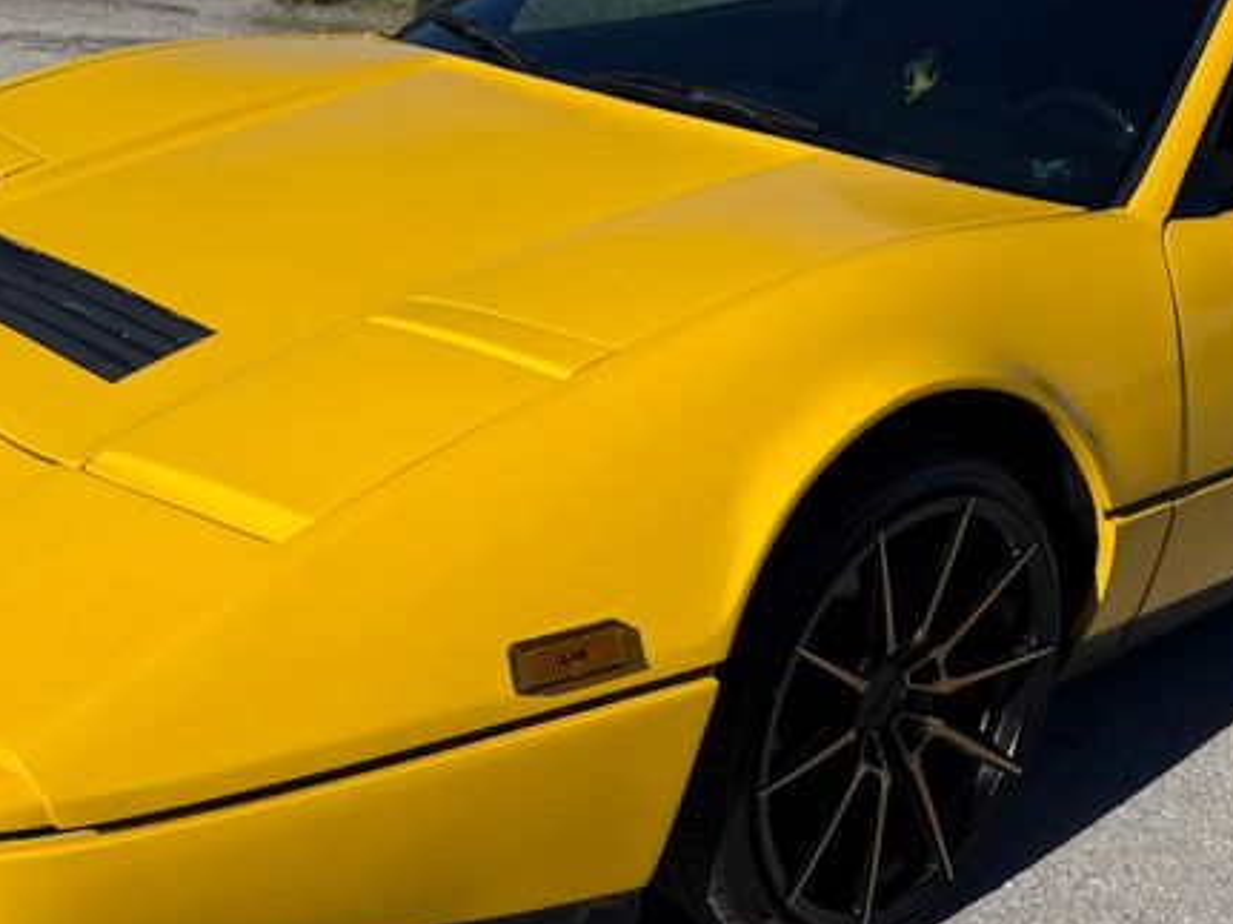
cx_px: 727
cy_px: 269
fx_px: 2030
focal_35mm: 57
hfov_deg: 33.7
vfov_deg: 25.4
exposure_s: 1/8130
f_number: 1.78
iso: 80
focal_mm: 6.76
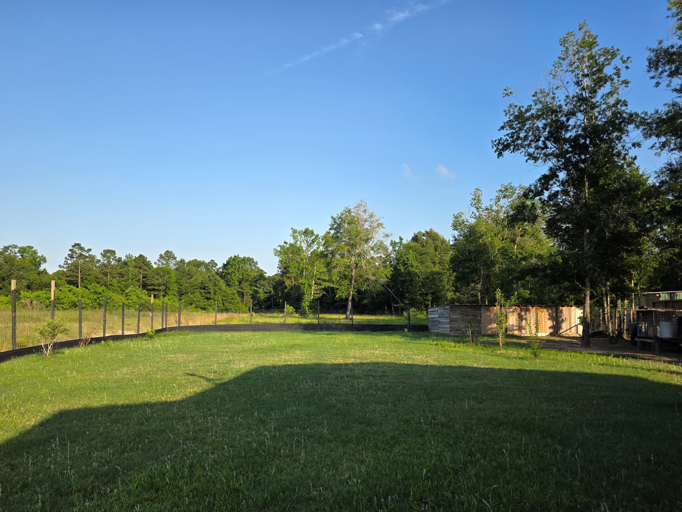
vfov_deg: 53.0
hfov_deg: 67.3
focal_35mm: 26
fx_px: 512
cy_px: 284
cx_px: 331
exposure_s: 1/3363
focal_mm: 6.3
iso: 80
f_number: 1.7
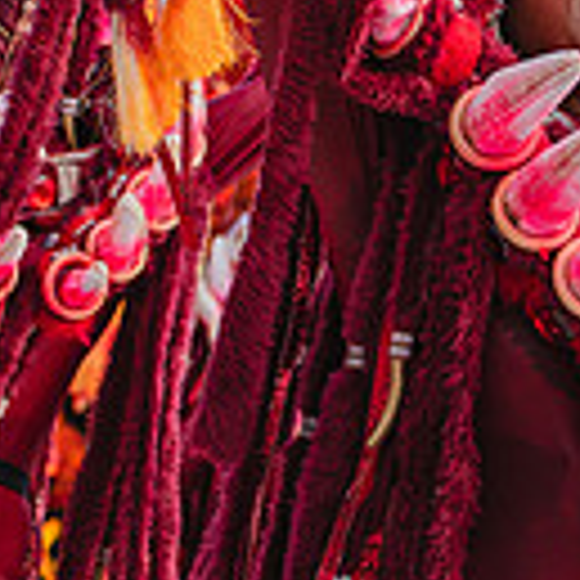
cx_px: 578
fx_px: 3943
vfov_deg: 8.3
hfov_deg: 8.4
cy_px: -126
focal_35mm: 208
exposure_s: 1/1600
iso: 640
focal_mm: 70
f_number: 5.6
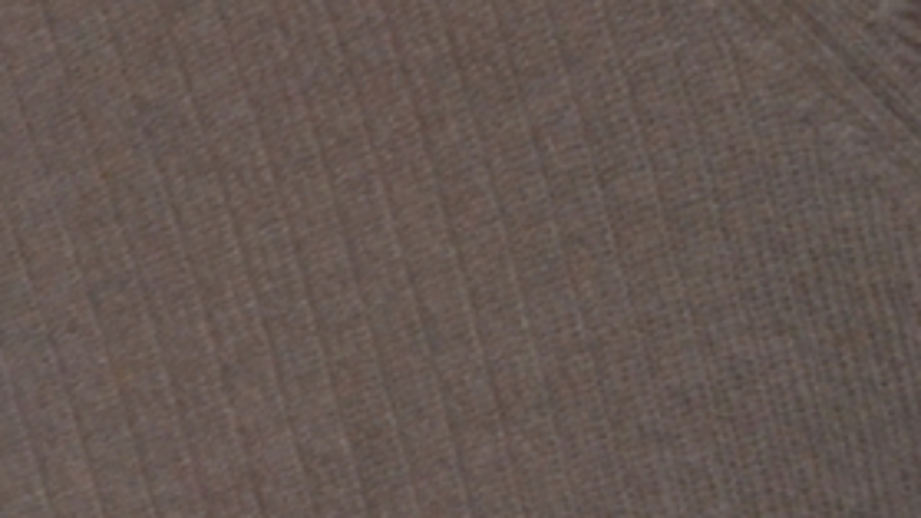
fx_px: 6765
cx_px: -1958
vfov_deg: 4.2
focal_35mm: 277
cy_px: -1242
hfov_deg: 6.9
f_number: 4
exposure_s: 1/60
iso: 1250
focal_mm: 24
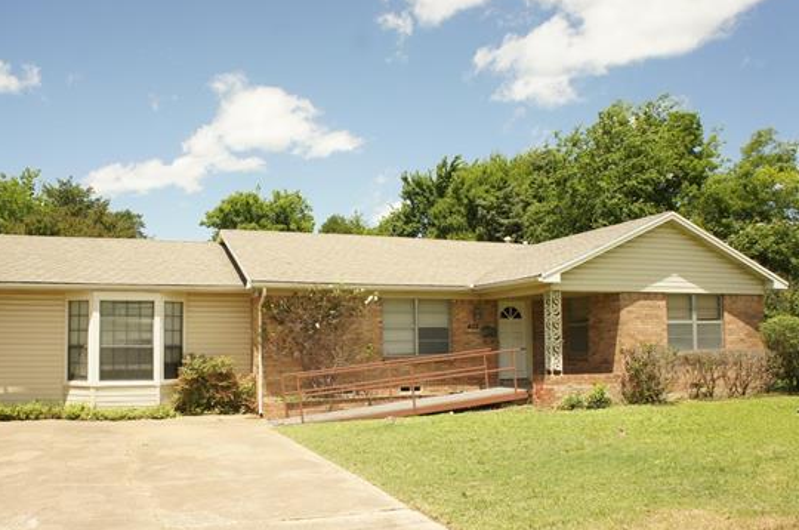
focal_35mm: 32
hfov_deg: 58.6
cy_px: 278
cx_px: 349
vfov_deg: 41.0
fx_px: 709
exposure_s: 1/320
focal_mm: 18
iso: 200
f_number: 7.1
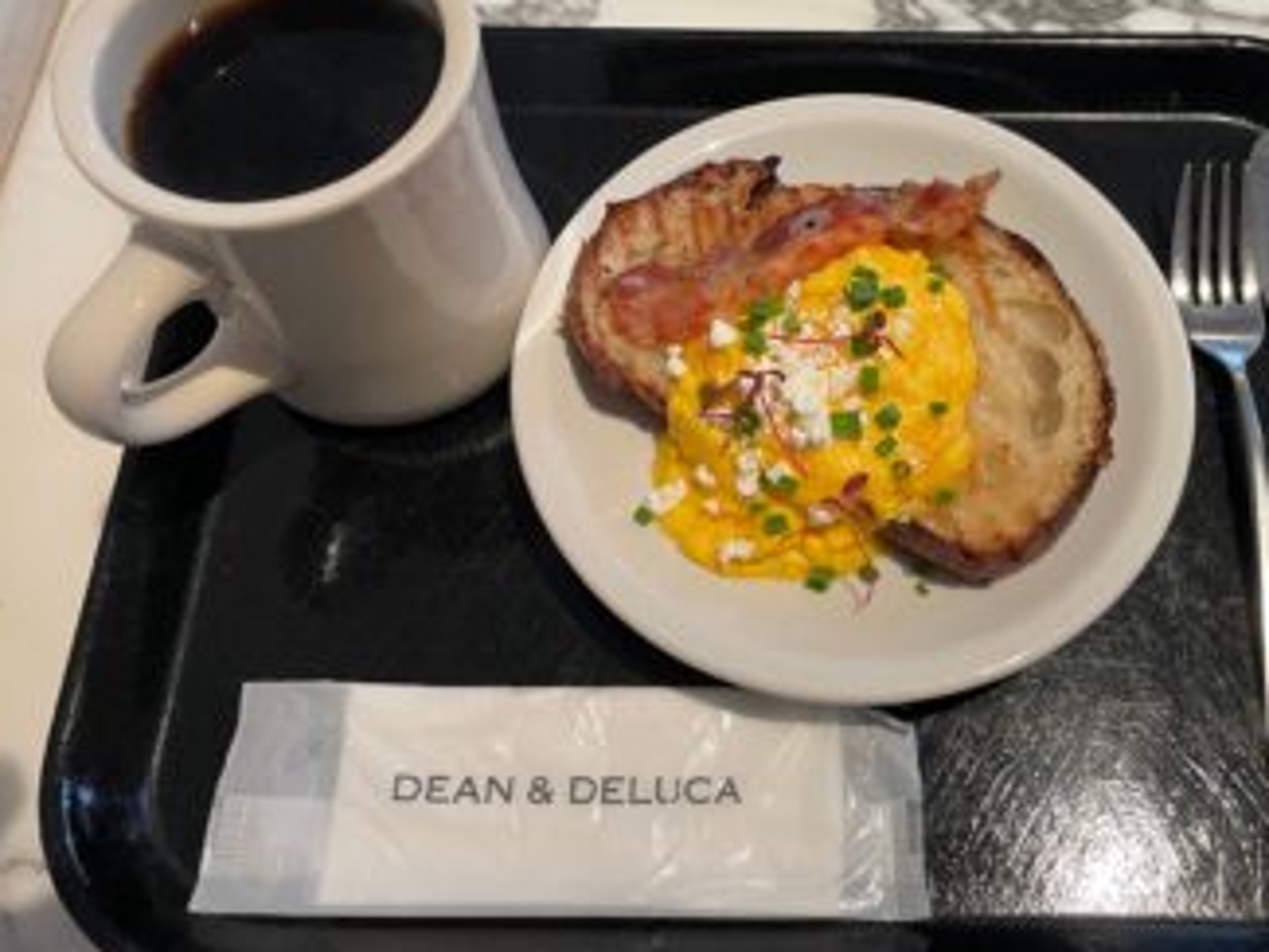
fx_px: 1174
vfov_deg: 44.1
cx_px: 777
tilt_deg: -65.3
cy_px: 425
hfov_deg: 56.3
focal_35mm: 32
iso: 125
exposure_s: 1/95
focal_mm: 4.2
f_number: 1.6
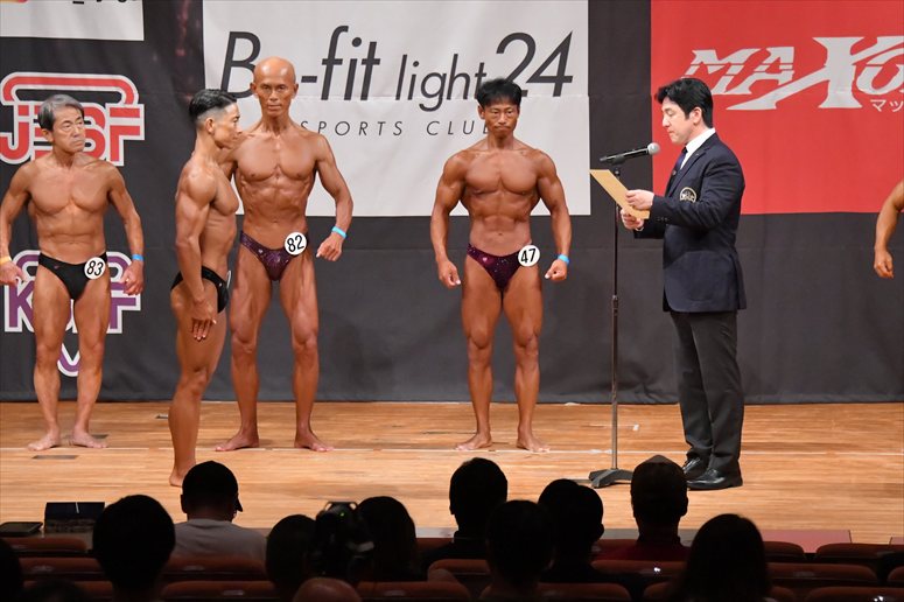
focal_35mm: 202
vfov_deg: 6.8
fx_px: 5070
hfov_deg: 10.2
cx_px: 452
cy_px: 301
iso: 9000
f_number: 5.6
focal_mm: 135
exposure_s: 1/400
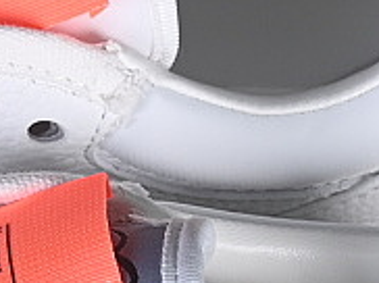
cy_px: 381
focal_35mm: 429
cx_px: -221
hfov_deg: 4.6
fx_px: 4691
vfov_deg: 3.4
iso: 160
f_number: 8
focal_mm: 50
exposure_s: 1/60
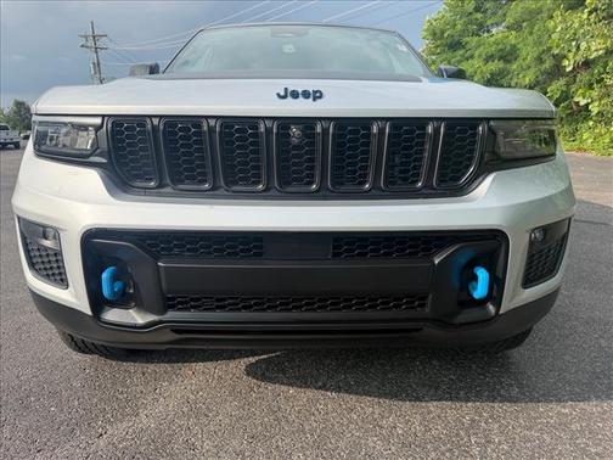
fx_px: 425
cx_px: 306
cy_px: 230
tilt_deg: -14.7
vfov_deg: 56.8
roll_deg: +3.9
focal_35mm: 24
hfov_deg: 71.6
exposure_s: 1/3279
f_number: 1.78
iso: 100
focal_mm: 6.76
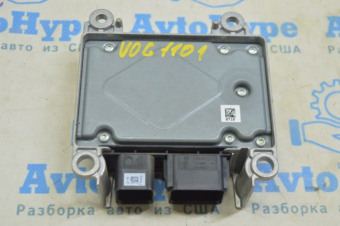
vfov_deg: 22.6
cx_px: 170
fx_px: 566
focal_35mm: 60
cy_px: 113
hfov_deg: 33.4
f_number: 5.6
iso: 400
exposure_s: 1/20
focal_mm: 40
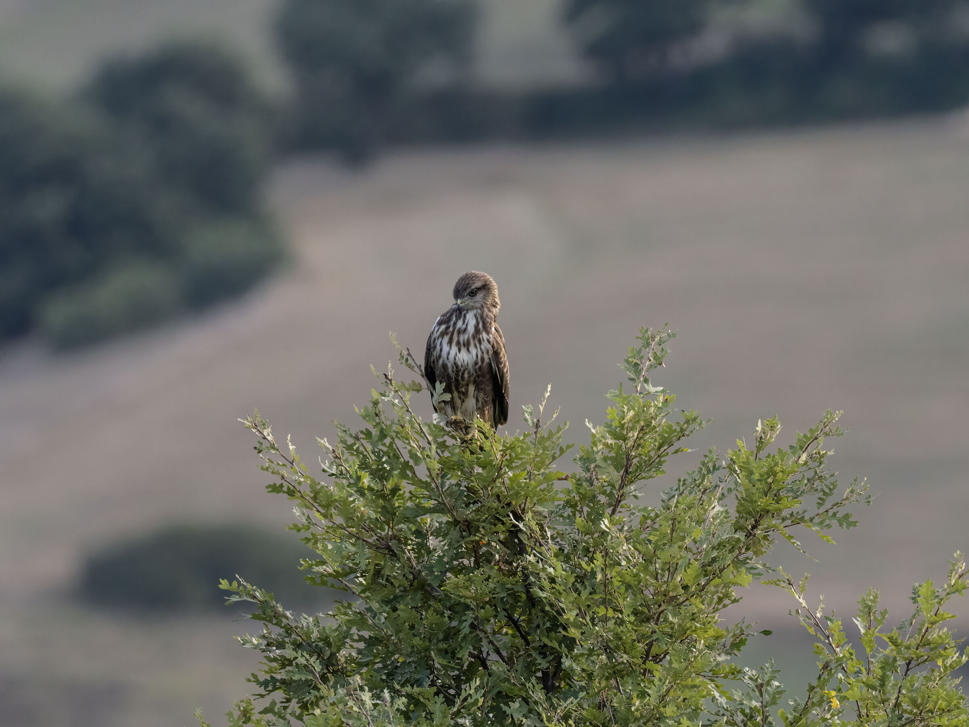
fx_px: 23542
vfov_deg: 1.8
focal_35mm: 841
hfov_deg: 2.4
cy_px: 364
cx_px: 484
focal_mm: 420
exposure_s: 1/1000
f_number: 5.6
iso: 2000
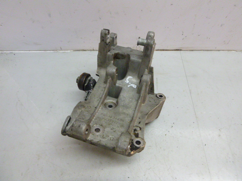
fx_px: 175
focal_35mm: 25
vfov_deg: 54.9
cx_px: 121
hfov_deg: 69.4
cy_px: 90
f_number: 3.9
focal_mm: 4.5
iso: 400
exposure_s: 1/40
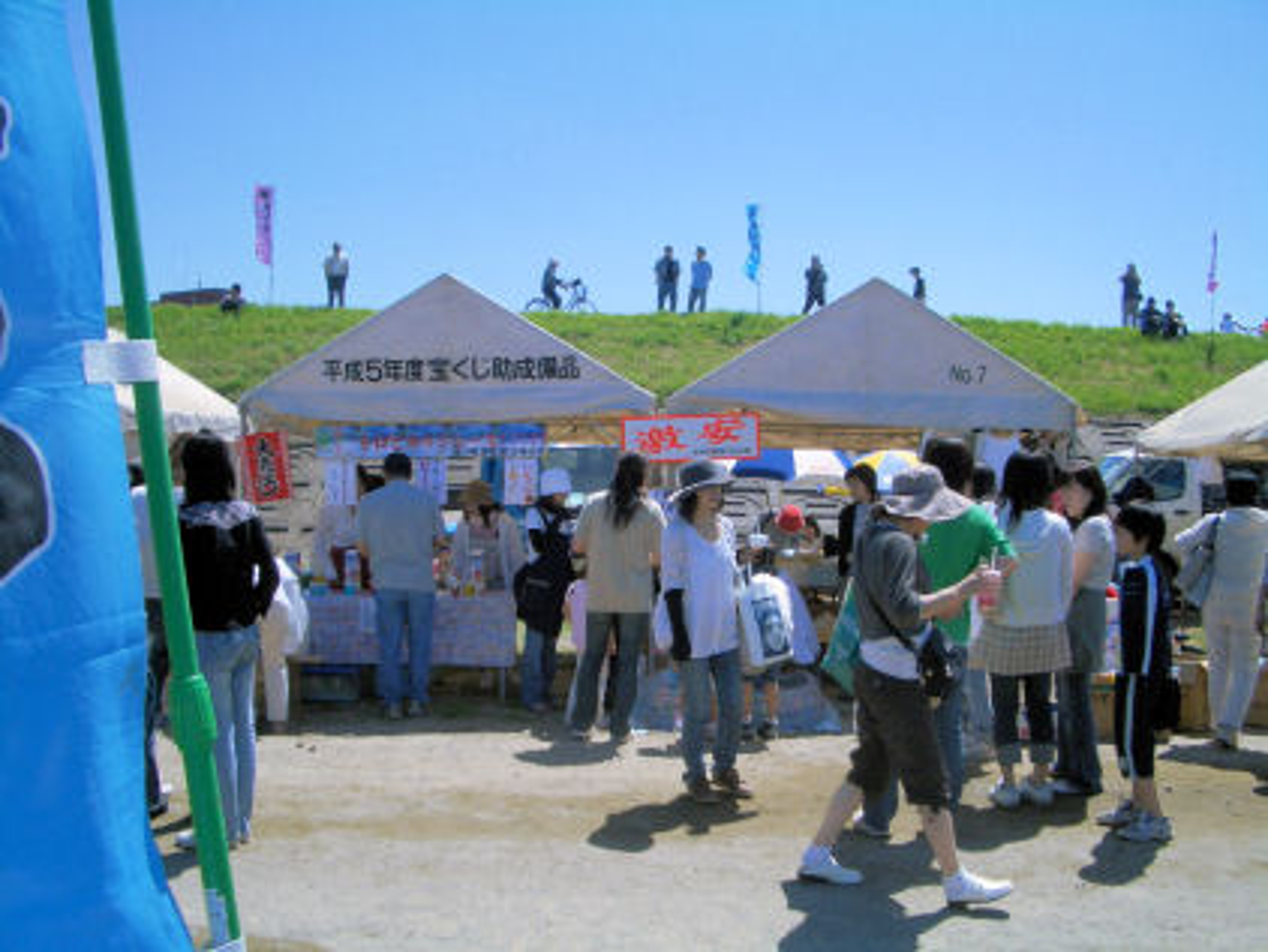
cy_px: 476
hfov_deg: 52.6
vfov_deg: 40.7
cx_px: 634
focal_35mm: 35
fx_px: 1283
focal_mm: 5.8
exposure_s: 1/800
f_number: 4.3
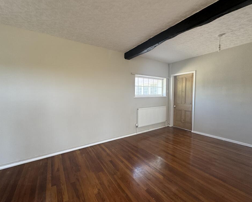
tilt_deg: -2.2
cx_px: 120
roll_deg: +1.7
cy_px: 102
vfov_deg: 84.0
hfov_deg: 96.7
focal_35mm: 15
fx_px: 112
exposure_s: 1/99
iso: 125
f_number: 2.2
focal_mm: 2.22
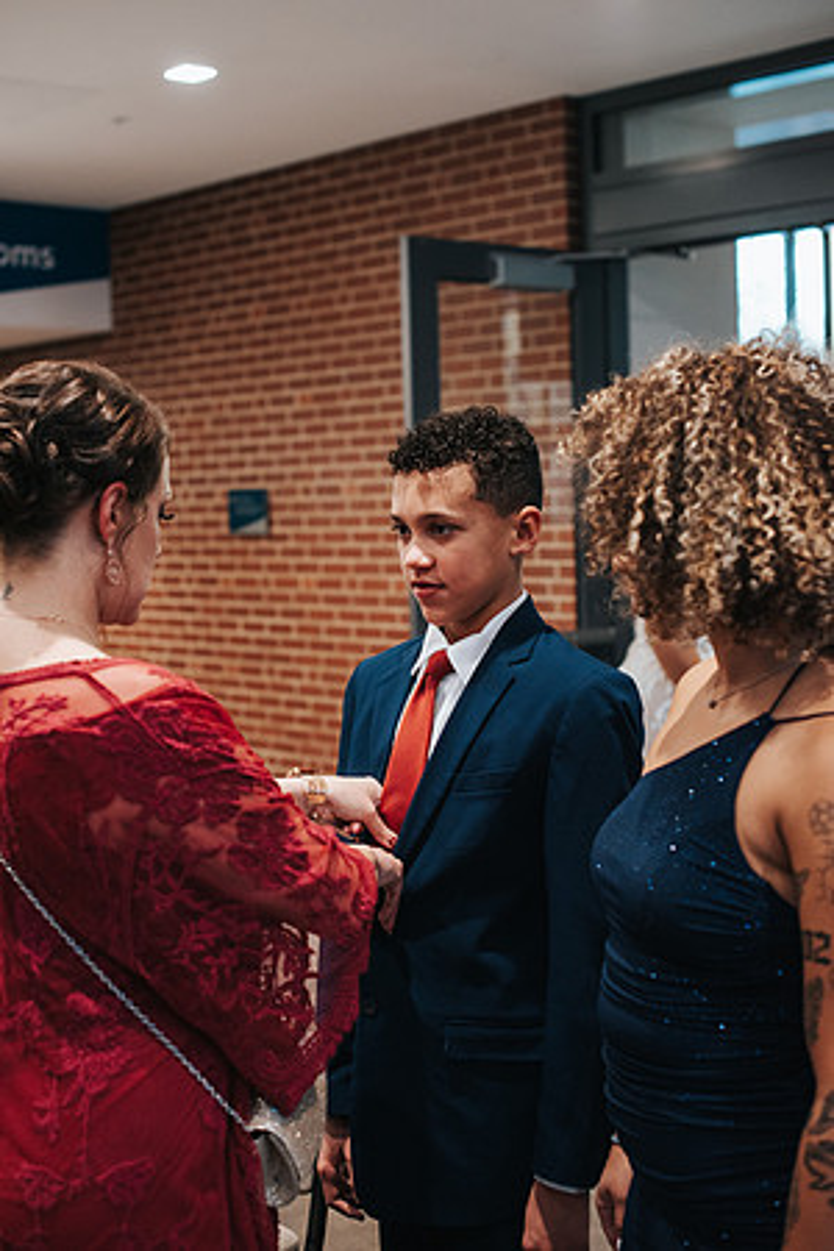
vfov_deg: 39.6
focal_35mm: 50
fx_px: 1737
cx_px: 417
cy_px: 626
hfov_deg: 27.0
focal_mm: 50
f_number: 3.2
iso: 1000
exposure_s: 1/320
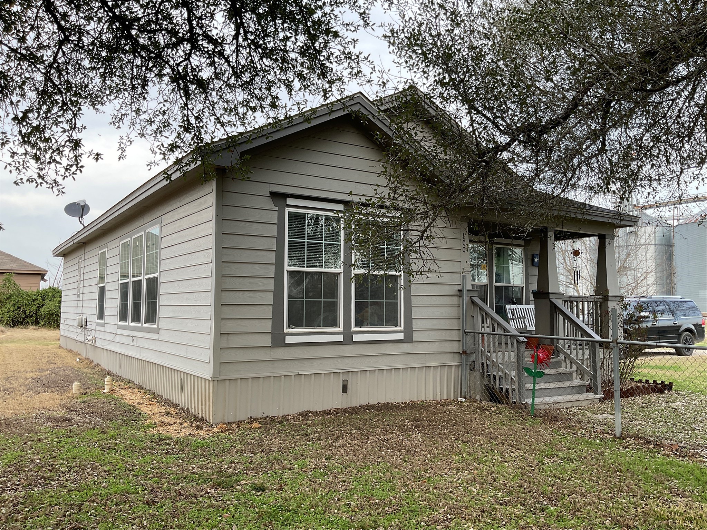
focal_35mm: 29
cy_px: 265
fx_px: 592
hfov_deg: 61.7
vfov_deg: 48.2
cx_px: 354
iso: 16
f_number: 1.8
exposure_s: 1/160
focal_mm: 3
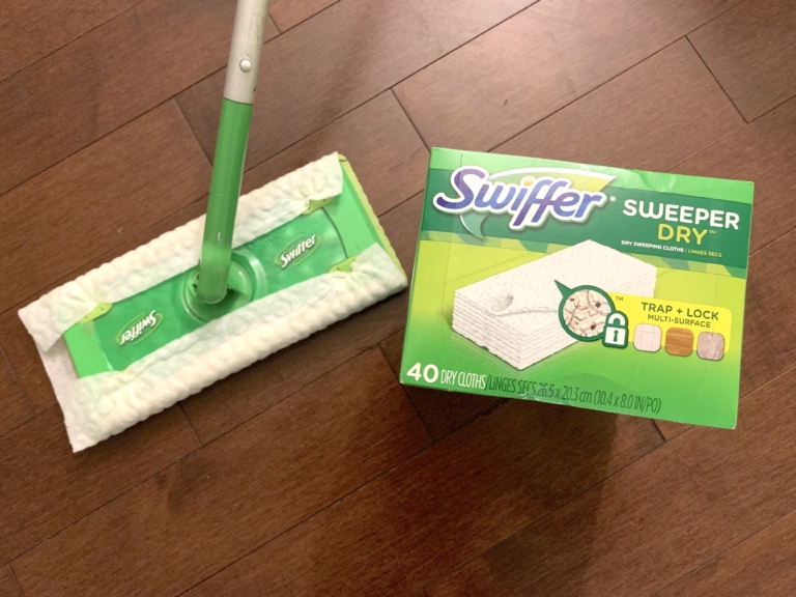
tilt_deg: -84.5
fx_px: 598
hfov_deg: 67.3
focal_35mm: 26
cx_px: 398
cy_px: 298
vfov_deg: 53.1
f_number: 1.8
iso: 500
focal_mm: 4.25
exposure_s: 1/30
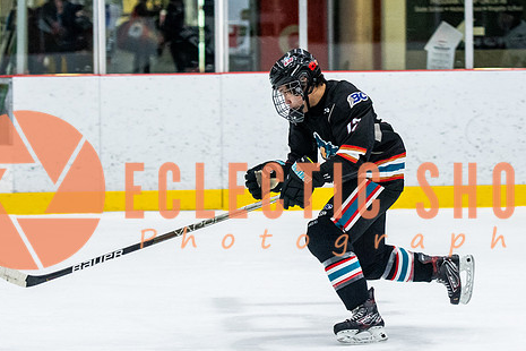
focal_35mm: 244
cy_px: 117
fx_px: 3565
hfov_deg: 8.4
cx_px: 377
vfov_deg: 5.6
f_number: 2.8
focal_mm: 95
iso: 1800
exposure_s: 1/640
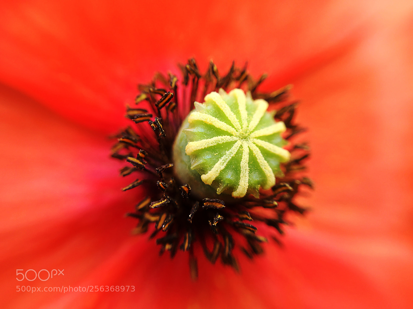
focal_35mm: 29
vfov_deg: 48.2
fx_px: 346
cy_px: 154
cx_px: 206
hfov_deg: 61.7
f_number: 2.2
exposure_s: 1/168
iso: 25
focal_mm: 4
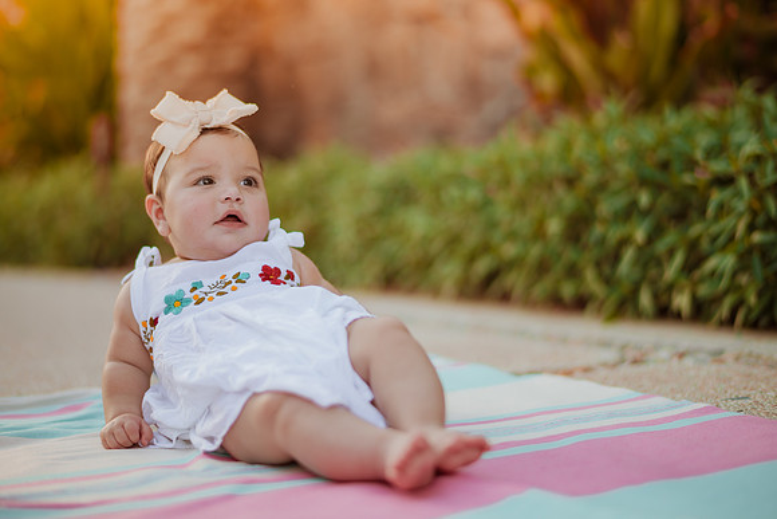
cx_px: 388
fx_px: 1252
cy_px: 260
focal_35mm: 58
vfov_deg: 23.4
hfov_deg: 34.5
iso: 125
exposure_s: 1/640
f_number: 1.4
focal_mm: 58
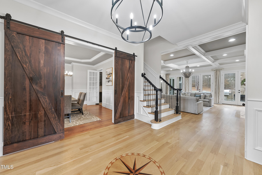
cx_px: 131
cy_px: 88
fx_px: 95
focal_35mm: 13
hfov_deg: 108.3
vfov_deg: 85.5
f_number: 7.1
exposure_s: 1/4
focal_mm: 13
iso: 400
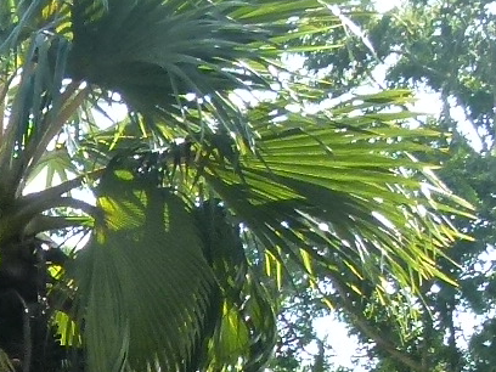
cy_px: 842
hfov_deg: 10.3
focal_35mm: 182
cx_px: -387
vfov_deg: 7.7
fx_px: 2608
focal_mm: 5.2
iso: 160
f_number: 4
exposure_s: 1/125
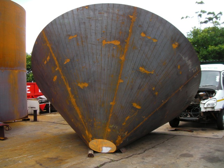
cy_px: 84
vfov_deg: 37.7
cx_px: 112
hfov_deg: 49.0
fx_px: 246
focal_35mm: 38
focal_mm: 6.3
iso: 50
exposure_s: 1/103
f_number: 3.5
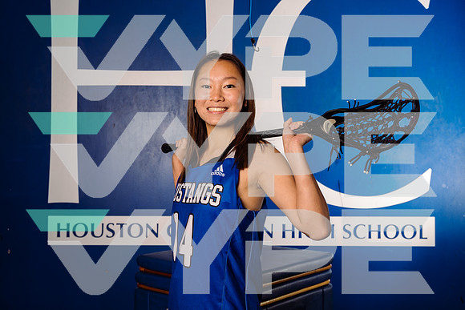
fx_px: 543
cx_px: 232
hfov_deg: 46.4
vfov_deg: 31.9
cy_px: 155
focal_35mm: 42
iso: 200
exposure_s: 1/250
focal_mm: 42
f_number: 7.1
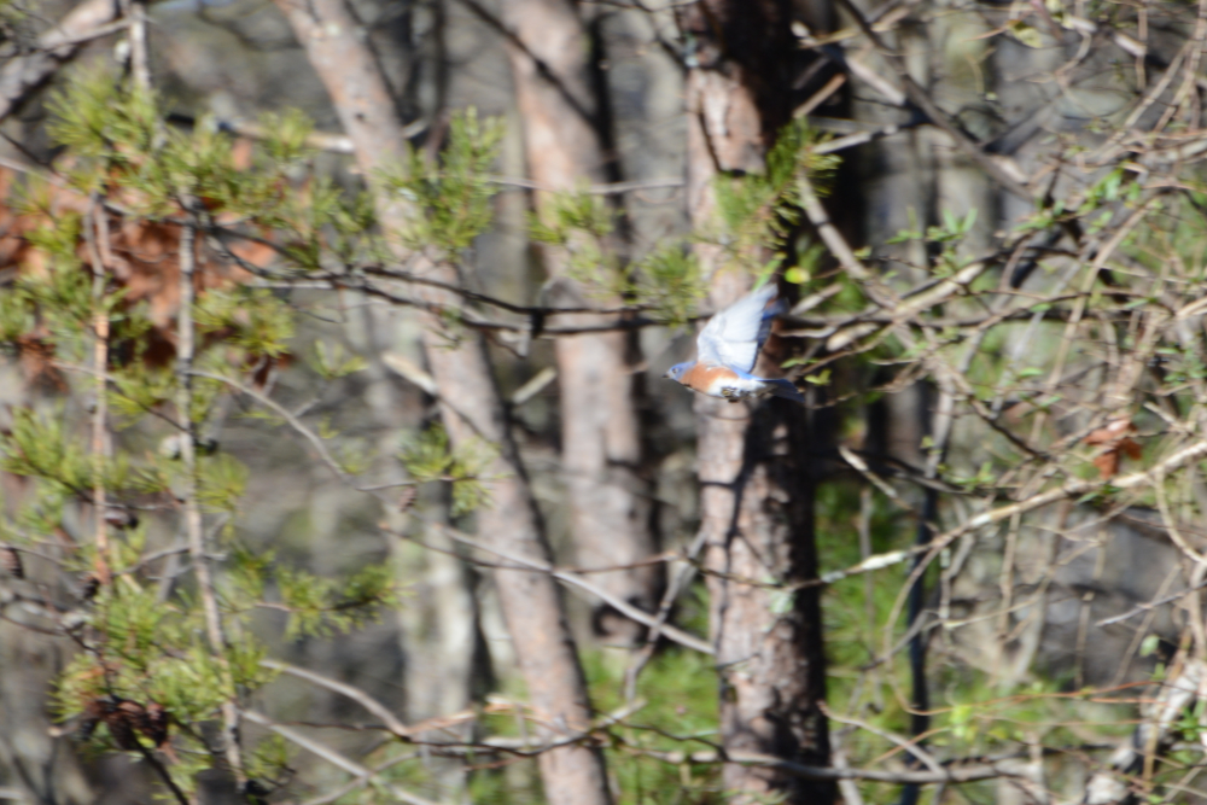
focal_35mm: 300
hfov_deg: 6.9
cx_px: 604
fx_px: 10059
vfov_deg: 4.6
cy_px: 402
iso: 320
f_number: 6.3
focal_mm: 300
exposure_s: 1/500
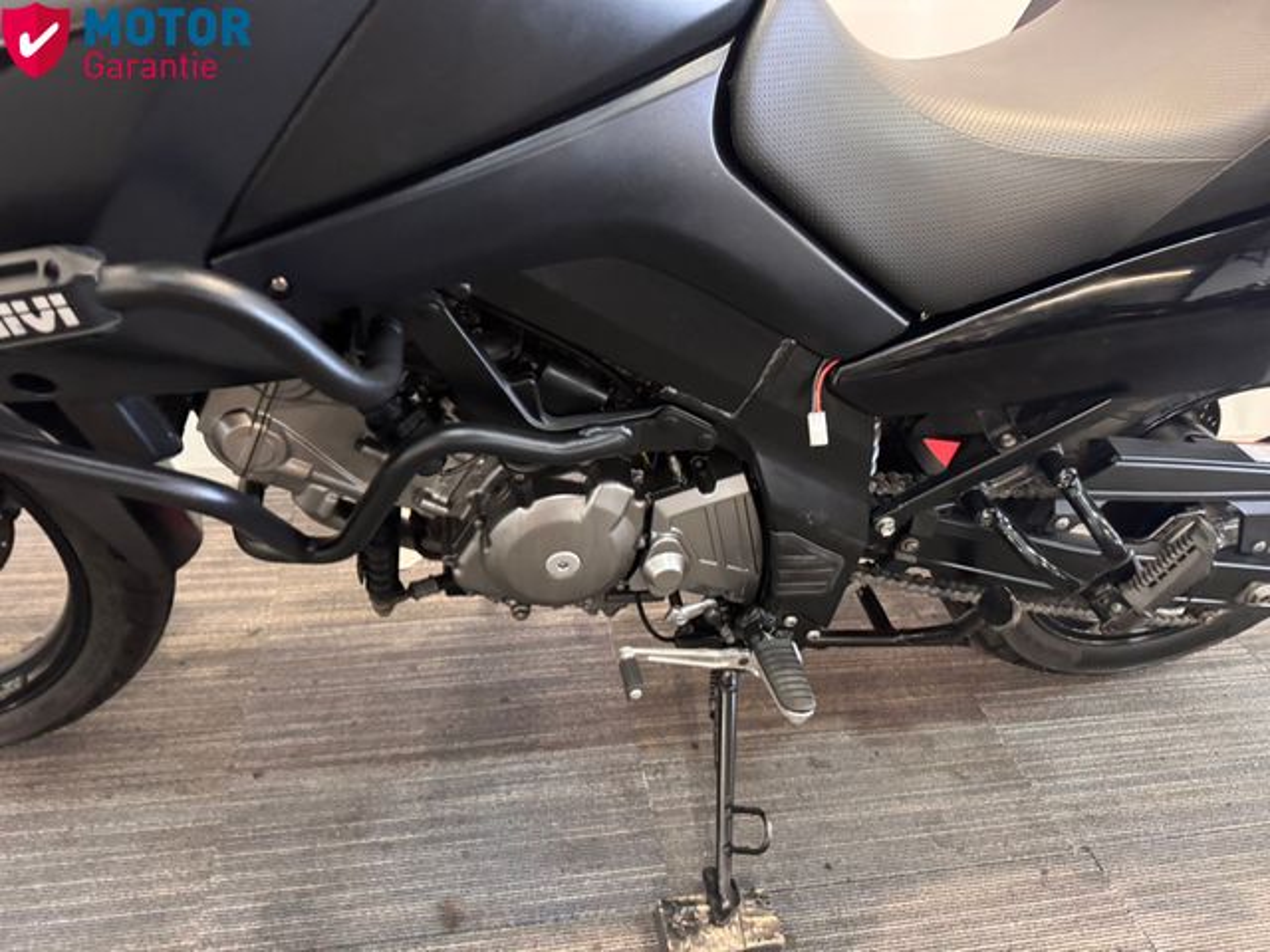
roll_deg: -2.0
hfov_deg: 71.6
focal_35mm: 24
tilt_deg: -38.0
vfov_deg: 56.8
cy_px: 476
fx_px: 881
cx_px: 635
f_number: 1.78
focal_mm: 6.76
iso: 1000
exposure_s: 1/33
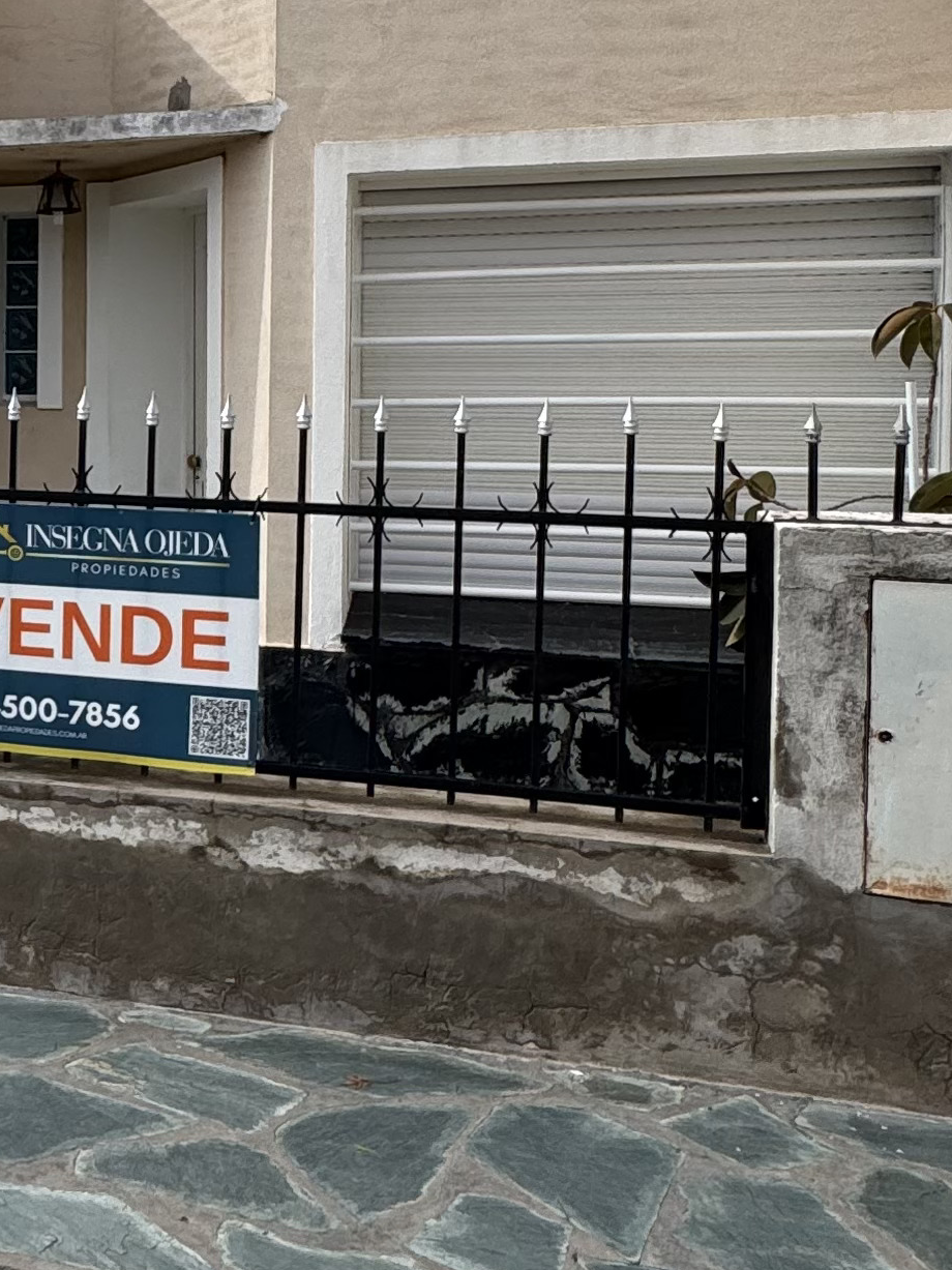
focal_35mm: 46
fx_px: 1687
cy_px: 421
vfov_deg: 40.7
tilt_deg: -2.0
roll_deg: -0.1
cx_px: -180
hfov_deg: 27.8
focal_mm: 2.22
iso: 50
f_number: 2.2
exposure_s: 1/2584
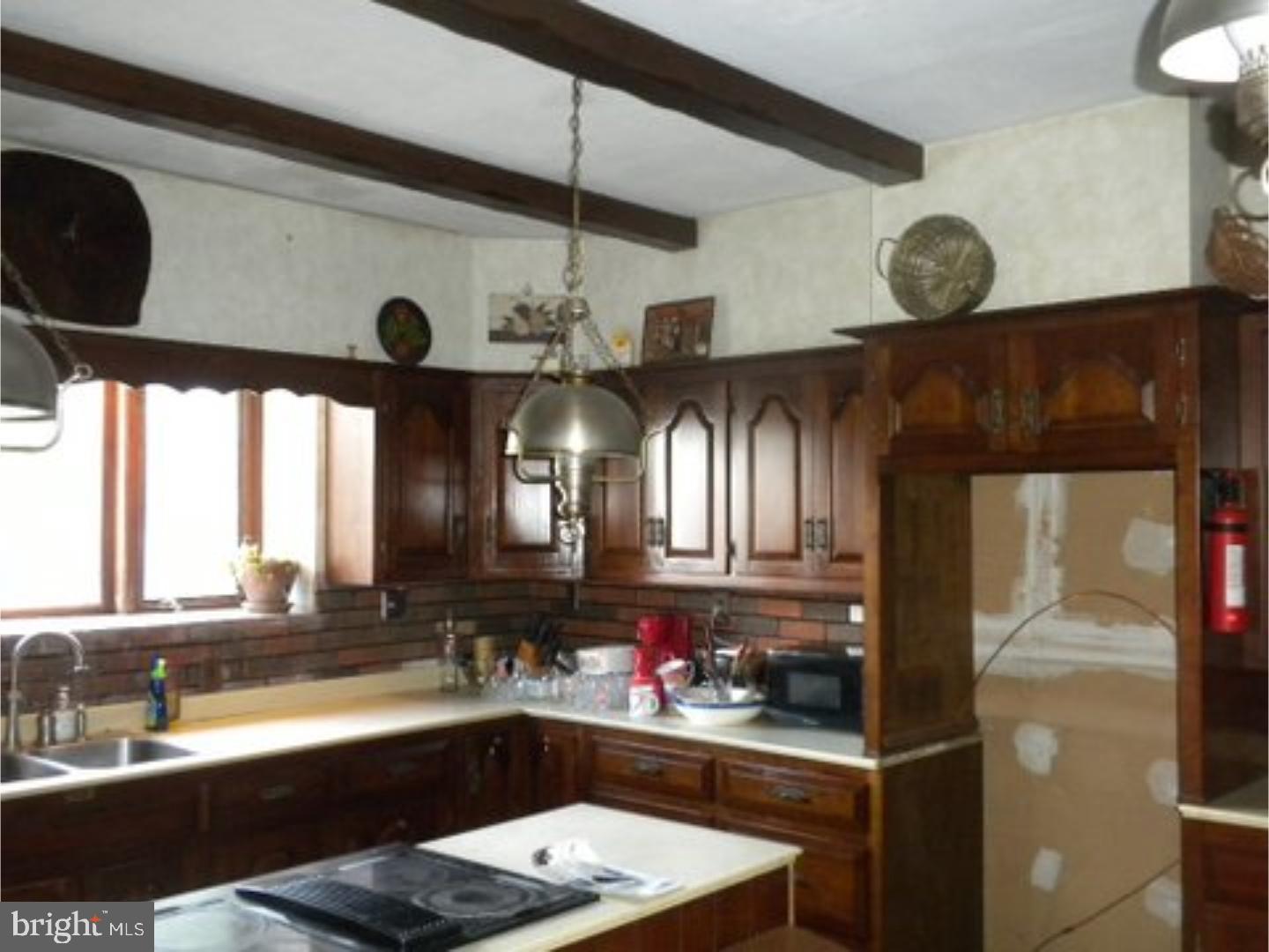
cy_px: 476
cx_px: 634
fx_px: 1356
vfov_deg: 38.7
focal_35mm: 37
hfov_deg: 50.1
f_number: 3.5
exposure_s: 1/30
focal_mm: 6.6
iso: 401
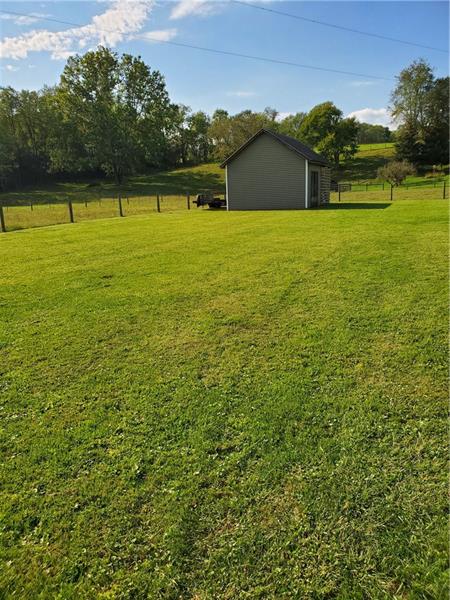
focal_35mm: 26
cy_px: 300
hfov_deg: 53.1
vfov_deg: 67.3
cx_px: 225
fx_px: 451
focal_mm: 4.3
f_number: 2.4
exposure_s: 1/1550
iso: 50
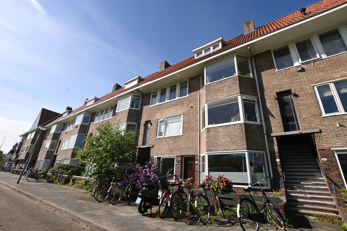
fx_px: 145
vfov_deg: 77.3
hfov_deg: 100.4
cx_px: 174
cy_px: 116
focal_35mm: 15
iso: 100
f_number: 9
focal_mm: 10
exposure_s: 1/200
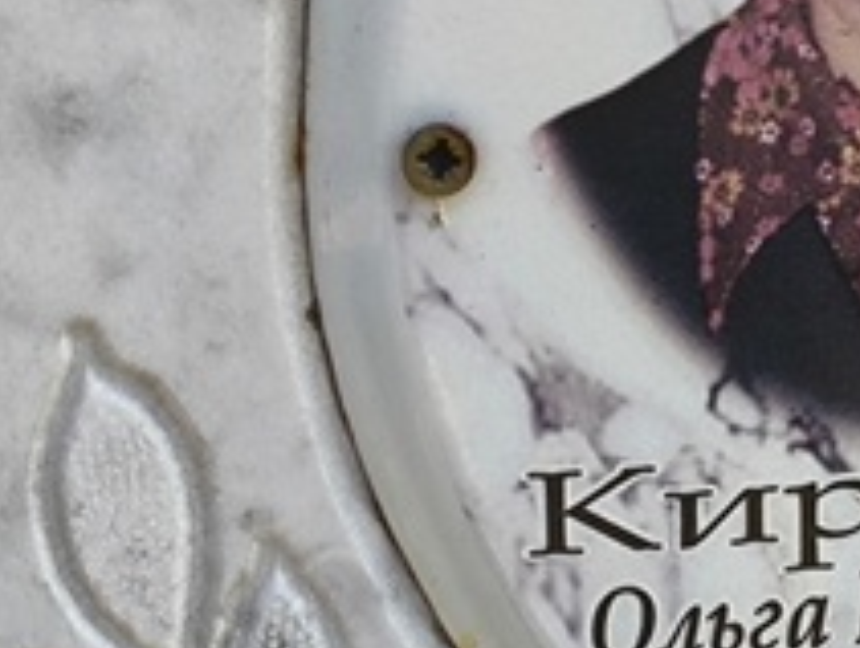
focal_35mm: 189
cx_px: 613
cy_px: 681
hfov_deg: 10.4
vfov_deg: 7.8
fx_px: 4704
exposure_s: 1/438
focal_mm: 4.71
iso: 50
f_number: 1.7
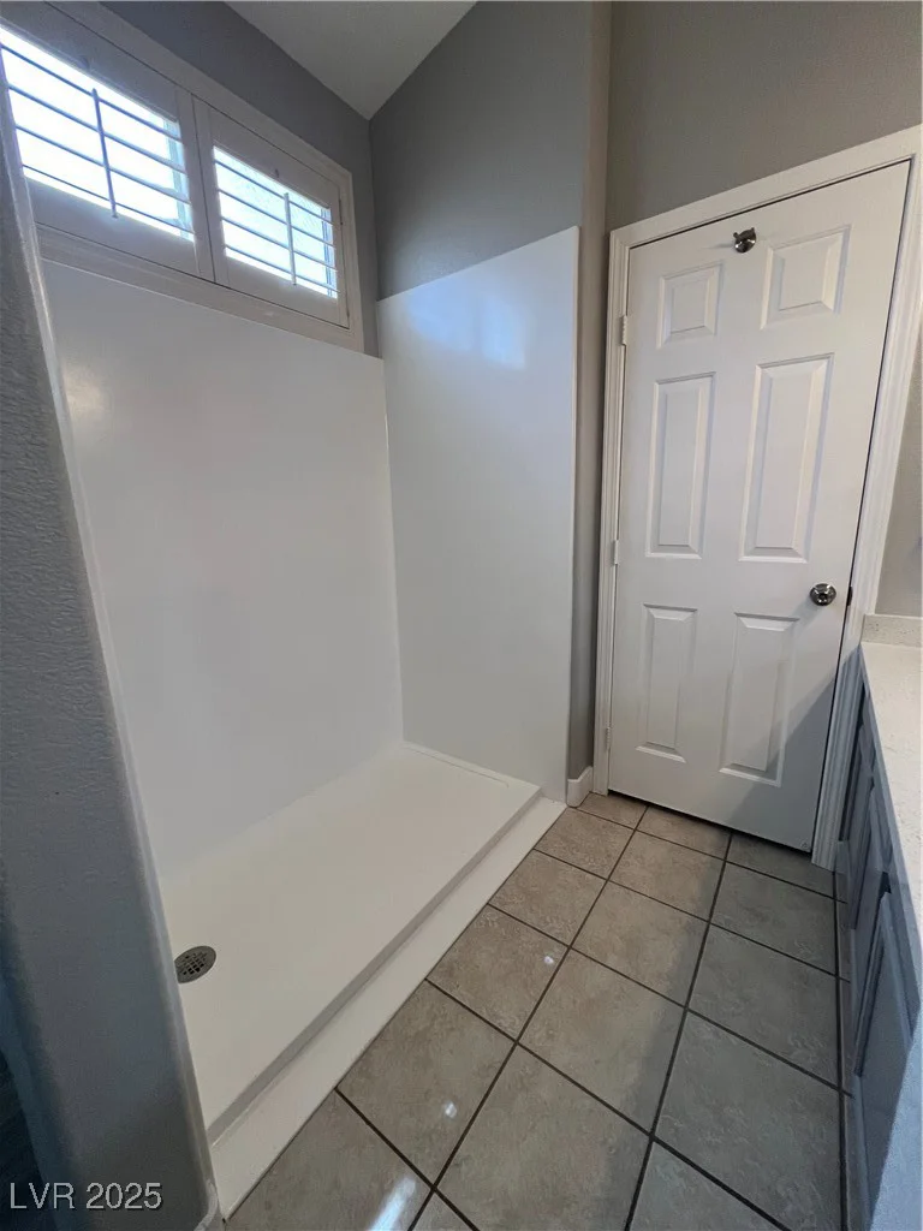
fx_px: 462
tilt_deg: -11.2
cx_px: 462
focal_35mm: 13
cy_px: 616
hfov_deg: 89.9
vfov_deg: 106.2
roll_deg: +1.8
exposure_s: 1/120
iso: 125
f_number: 1.8
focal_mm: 1.57
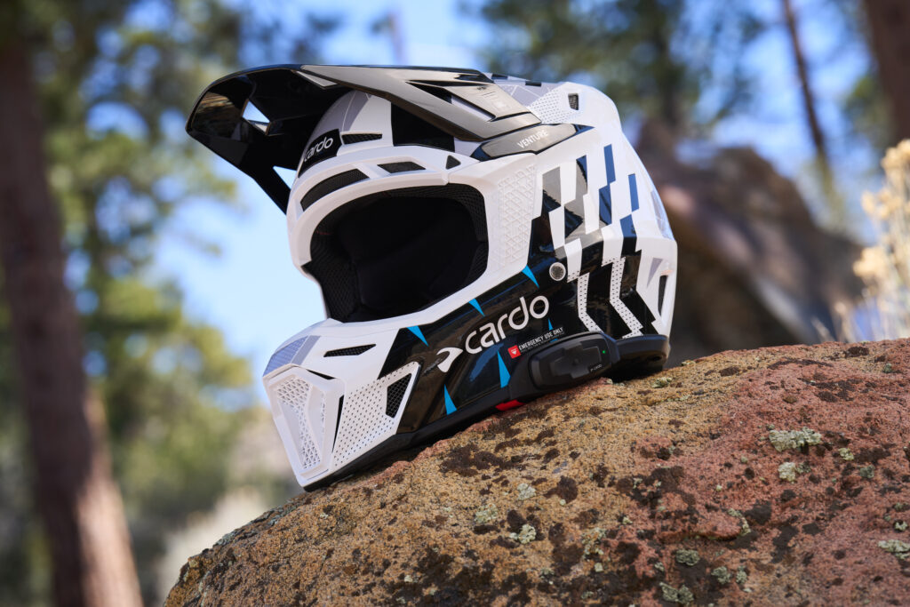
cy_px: 304
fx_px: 3413
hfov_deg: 15.2
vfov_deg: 10.2
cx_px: 455
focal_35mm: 135
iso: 200
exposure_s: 1/160
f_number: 8
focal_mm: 135
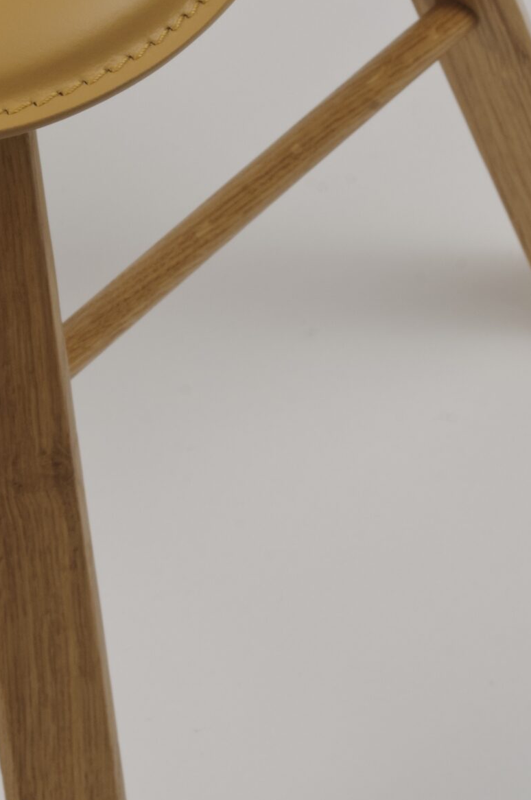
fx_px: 4018
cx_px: 151
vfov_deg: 11.4
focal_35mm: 181
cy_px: 294
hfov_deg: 7.6
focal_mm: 55
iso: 200
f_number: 16
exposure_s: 1/2
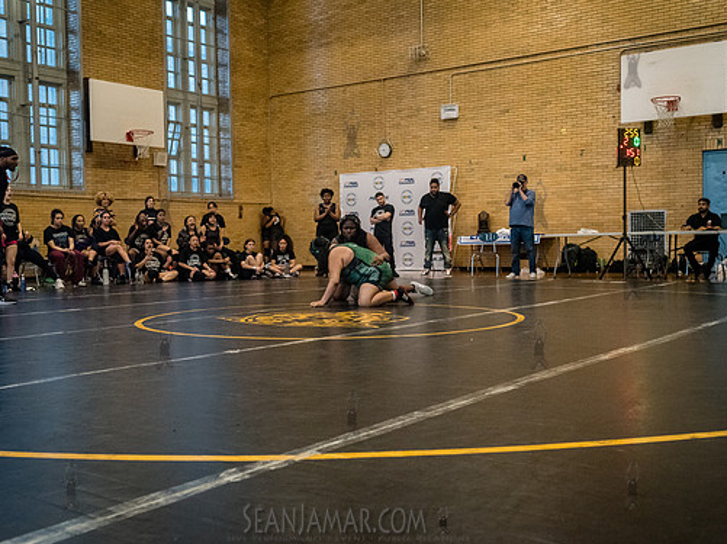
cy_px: 273
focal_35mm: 39
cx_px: 351
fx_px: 818
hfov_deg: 47.9
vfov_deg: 36.8
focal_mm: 35
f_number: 4
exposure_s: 1/400
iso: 6400
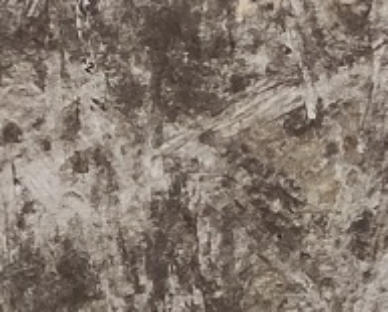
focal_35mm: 210
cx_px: 187
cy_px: 1069
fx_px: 2415
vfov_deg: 6.5
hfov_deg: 9.2
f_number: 1.75
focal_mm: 4.77
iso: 818
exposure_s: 1/33
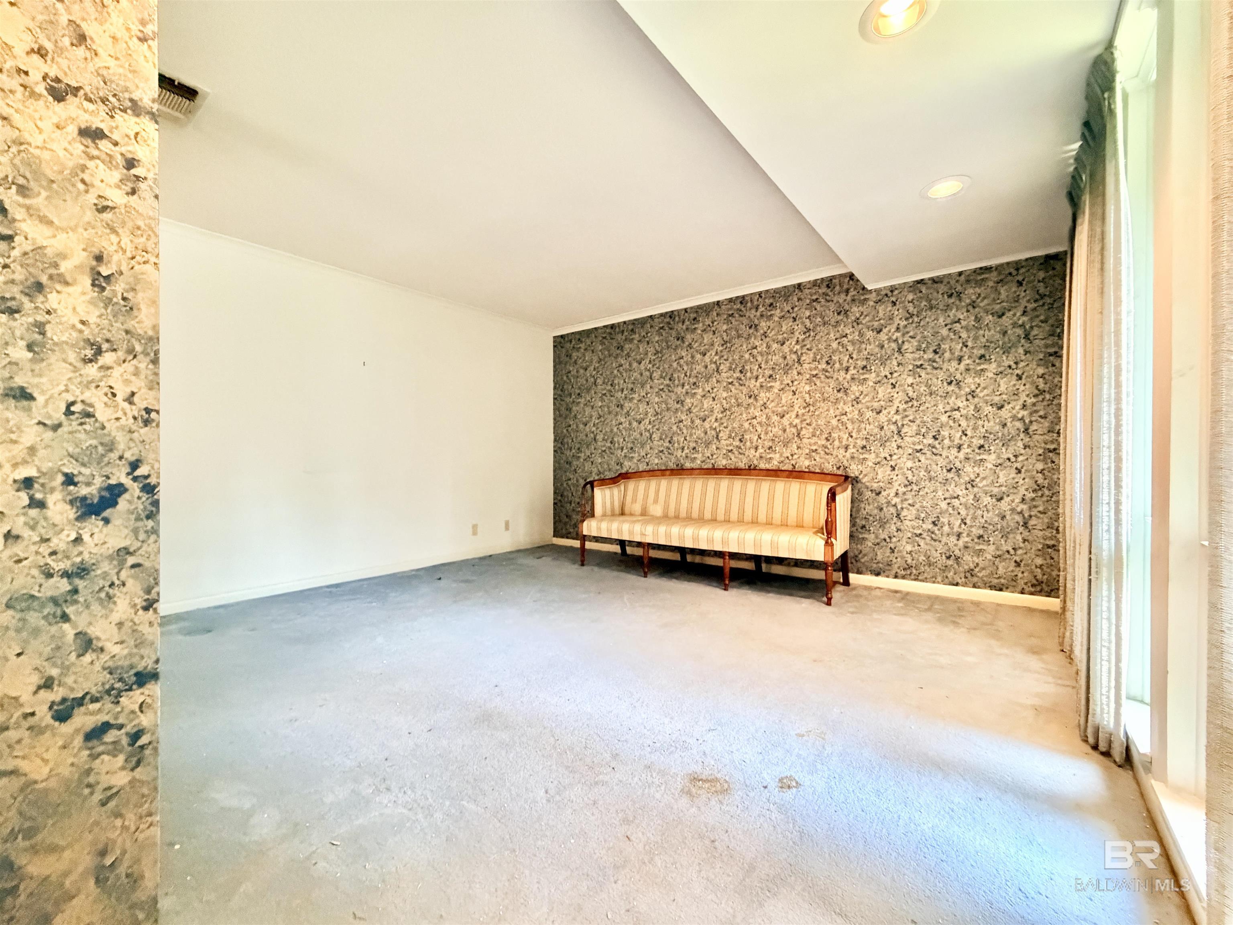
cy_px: 462
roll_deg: -1.6
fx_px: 499
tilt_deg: -0.1
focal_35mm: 14
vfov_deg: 85.7
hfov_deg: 102.1
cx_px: 616
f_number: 2.2
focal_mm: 2.22
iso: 800
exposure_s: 1/60
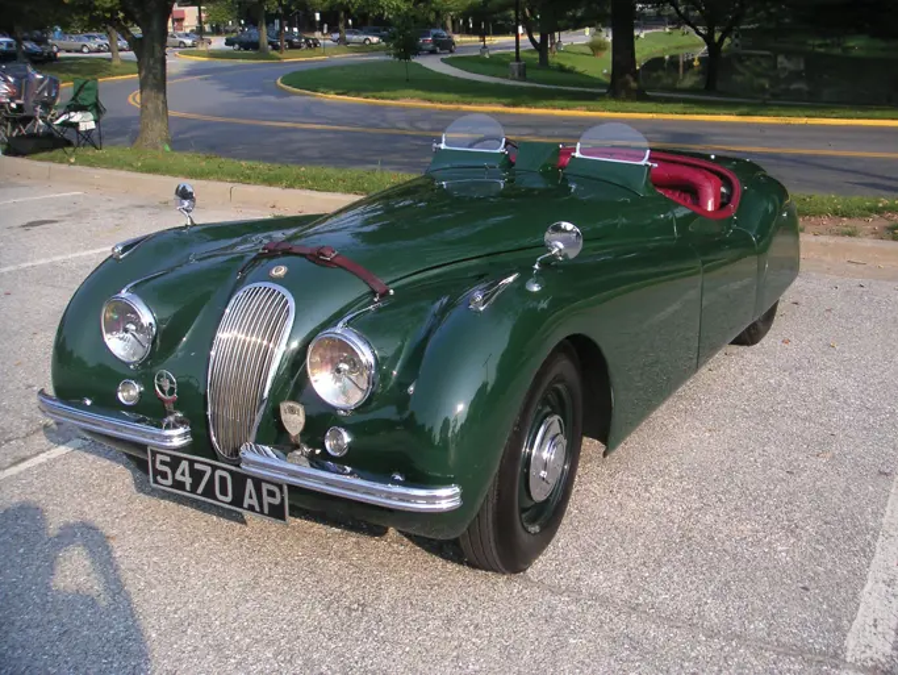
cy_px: 338
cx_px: 449
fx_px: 986
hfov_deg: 49.0
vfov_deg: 37.8
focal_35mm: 38
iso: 50
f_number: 2.8
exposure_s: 1/500
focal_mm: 6
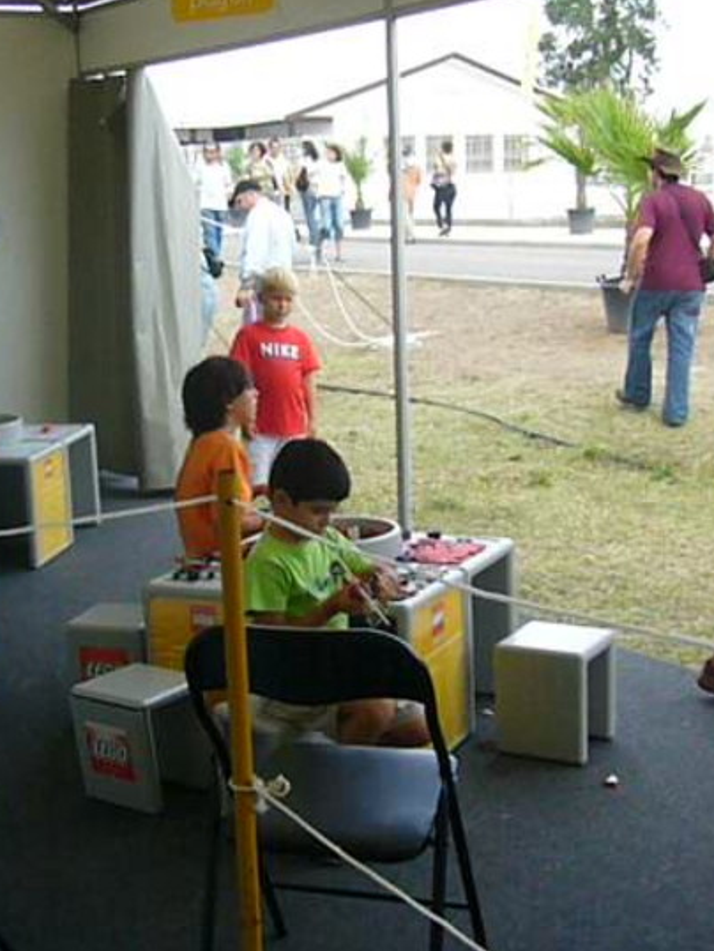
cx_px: 256
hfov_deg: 27.9
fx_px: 1429
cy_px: 467
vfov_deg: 36.8
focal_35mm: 52
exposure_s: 1/400
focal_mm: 5.8
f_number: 5.6
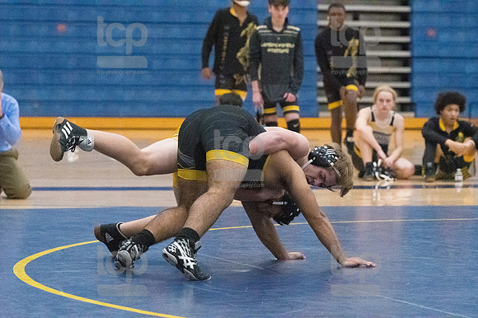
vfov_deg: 7.3
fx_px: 2481
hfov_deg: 11.0
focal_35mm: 187
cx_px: 239
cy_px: 159
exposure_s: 1/1000
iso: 8000
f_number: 4.5
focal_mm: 125
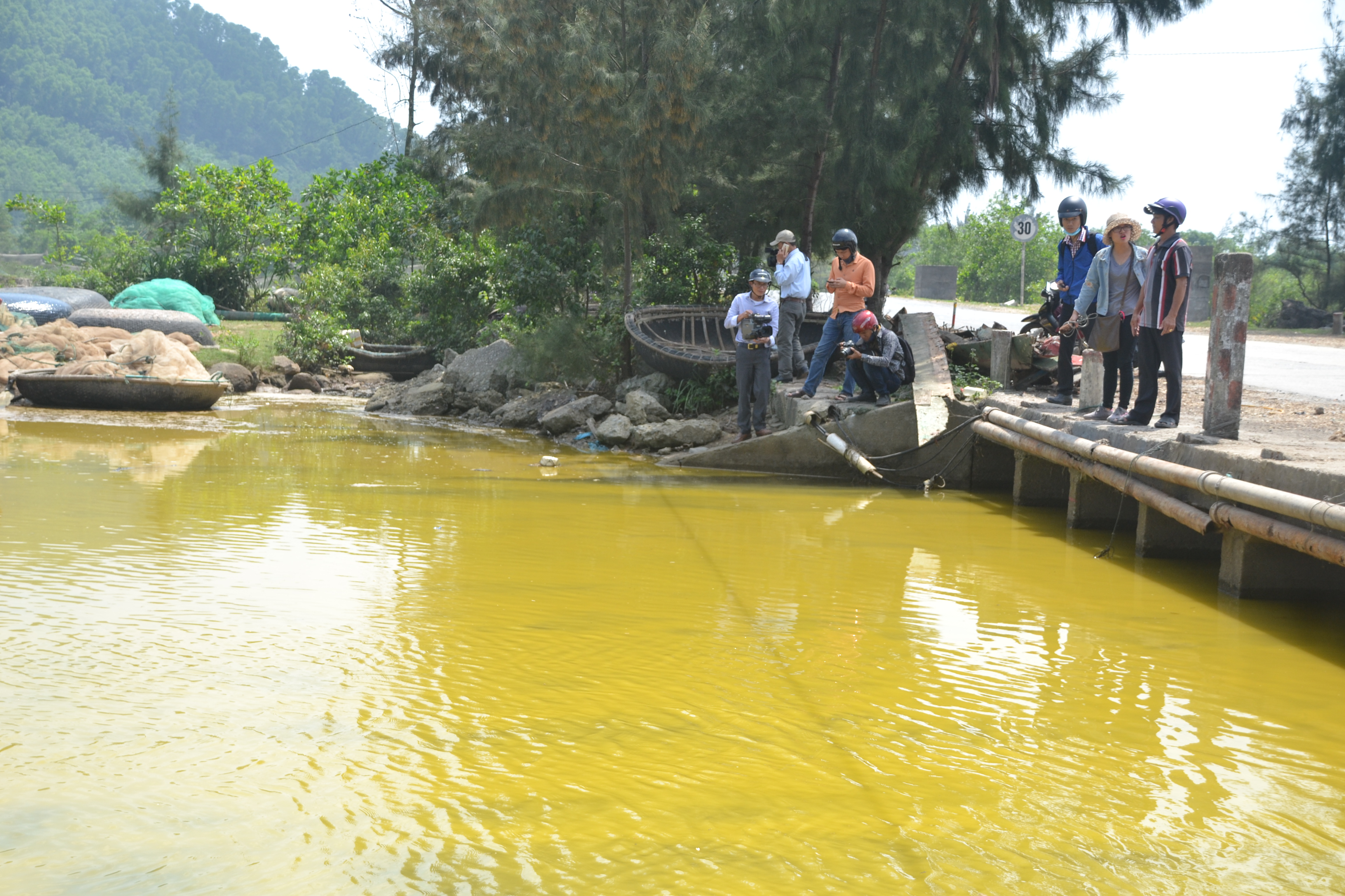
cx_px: 672
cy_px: 448
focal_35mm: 93
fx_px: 3474
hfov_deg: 21.9
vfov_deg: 14.7
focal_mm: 62
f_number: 5
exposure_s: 1/640
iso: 200
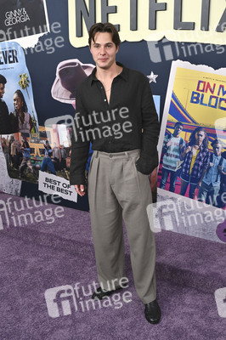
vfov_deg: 50.7
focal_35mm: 38
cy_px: 170
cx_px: 113
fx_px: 358
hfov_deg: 35.0
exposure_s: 1/250
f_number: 6.3
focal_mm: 38
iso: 1000
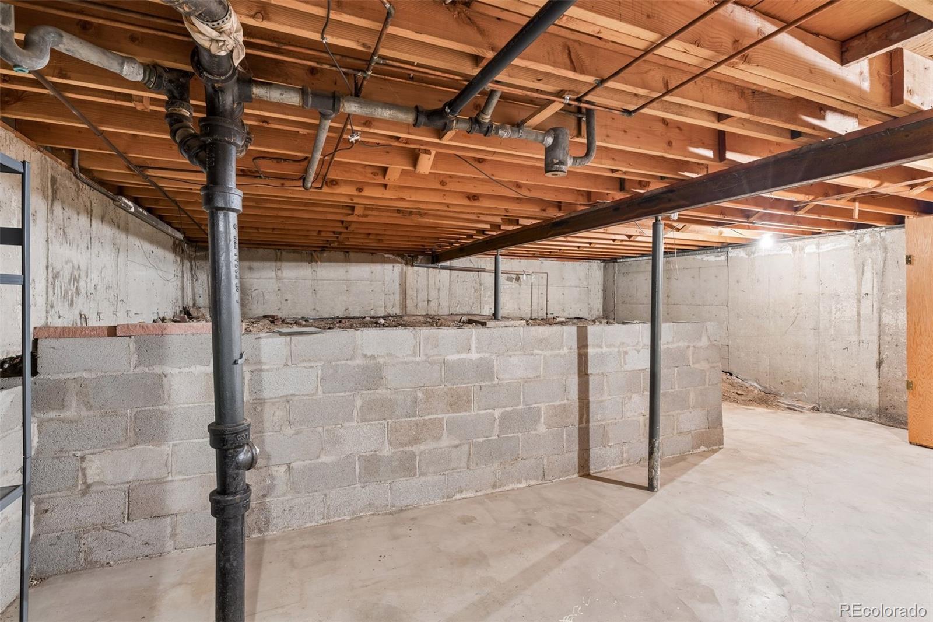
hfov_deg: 93.3
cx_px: 466
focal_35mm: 17
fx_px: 440
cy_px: 311
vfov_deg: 70.4
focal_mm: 17
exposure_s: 3.2
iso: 400
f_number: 9
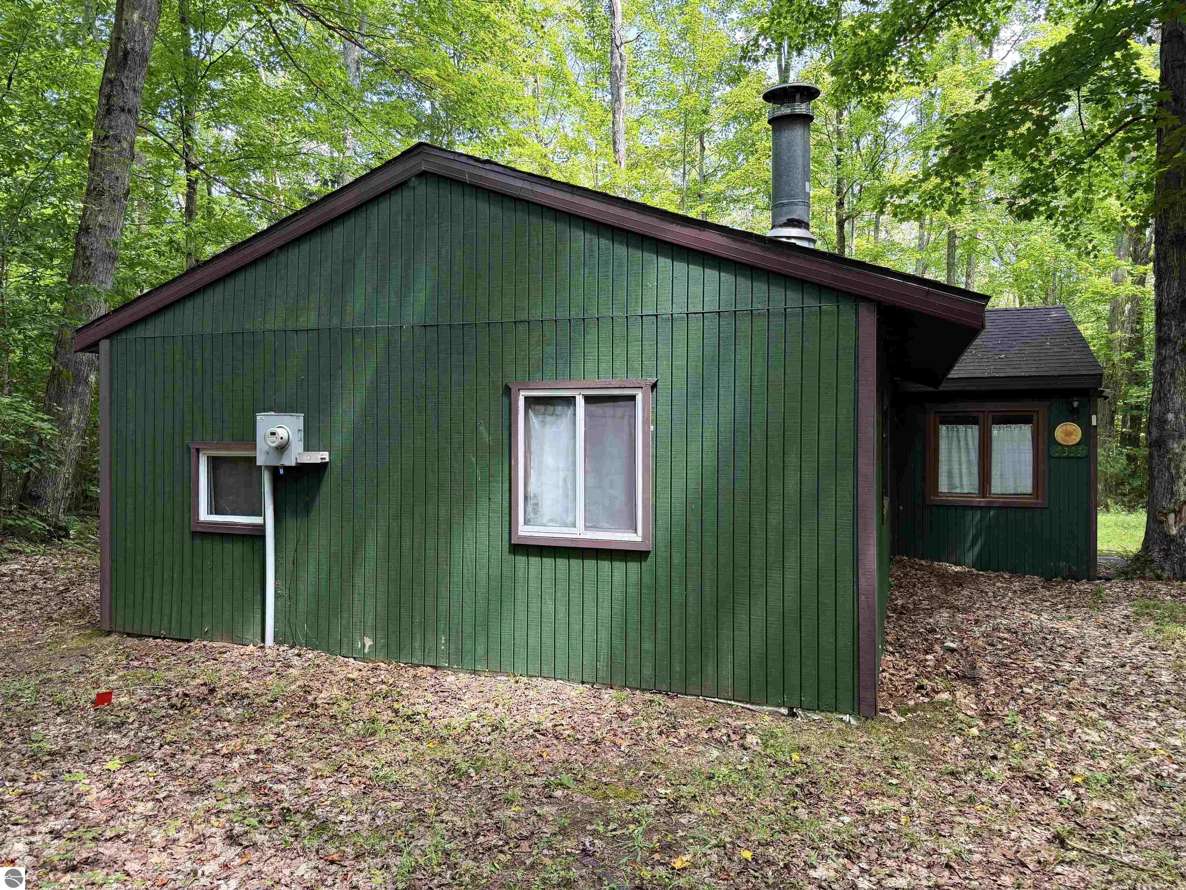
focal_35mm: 24
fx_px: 822
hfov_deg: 71.6
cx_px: 593
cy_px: 445
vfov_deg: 56.8
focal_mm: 6.76
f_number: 1.78
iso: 100
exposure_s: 1/156
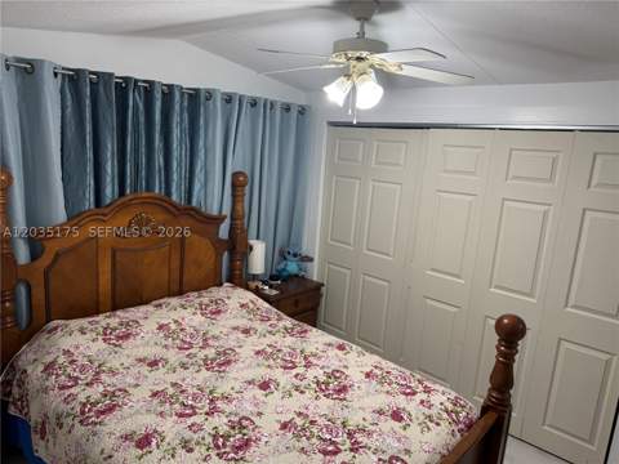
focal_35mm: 24
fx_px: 429
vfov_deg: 56.8
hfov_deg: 71.6
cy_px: 232
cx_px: 310
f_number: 1.78
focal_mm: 6.76
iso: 125
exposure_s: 1/60
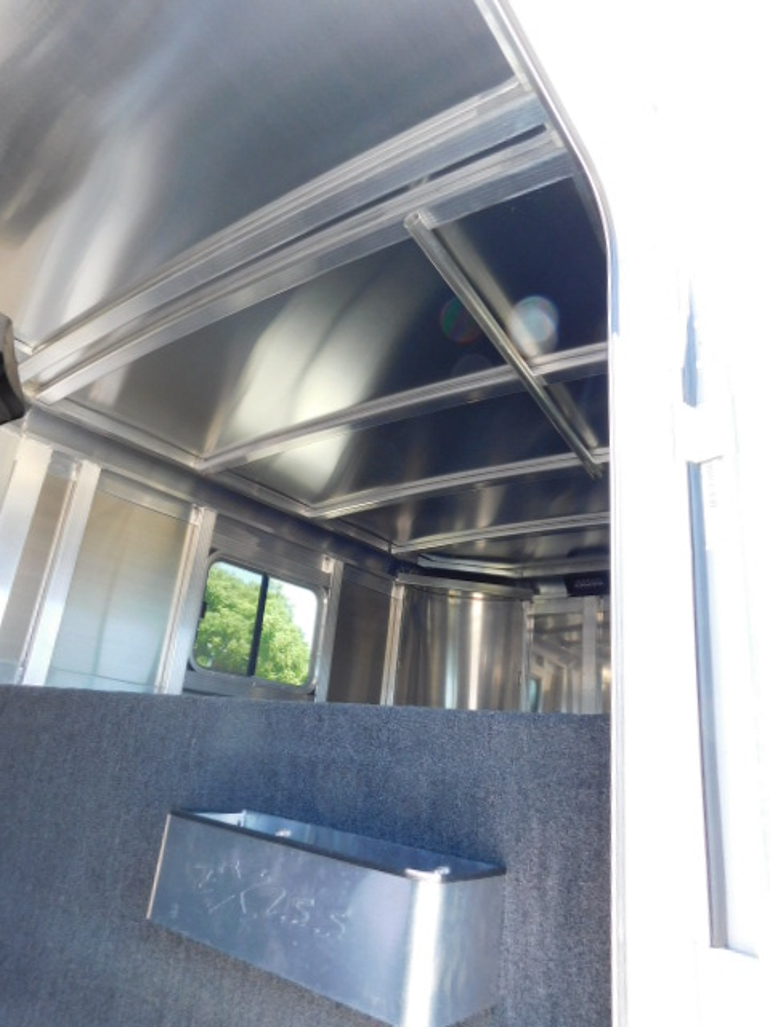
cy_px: 514
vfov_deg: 73.9
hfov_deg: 58.9
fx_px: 682
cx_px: 385
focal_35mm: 23
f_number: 3
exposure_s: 1/80
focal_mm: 4
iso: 125
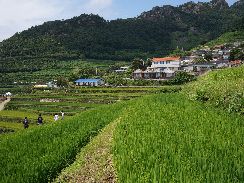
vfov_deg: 37.7
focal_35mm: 38
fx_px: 268
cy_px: 91
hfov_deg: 49.0
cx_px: 121
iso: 125
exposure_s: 1/125
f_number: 13
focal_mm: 35
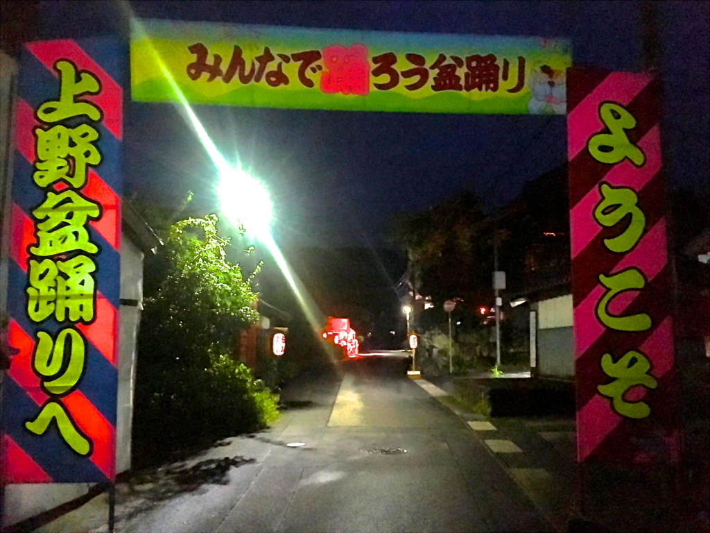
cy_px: 266
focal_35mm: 29
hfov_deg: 61.7
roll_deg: -0.7
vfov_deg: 48.2
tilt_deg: +8.8
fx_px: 595
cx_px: 355
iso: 2000
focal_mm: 4.15
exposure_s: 1/15
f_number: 2.2
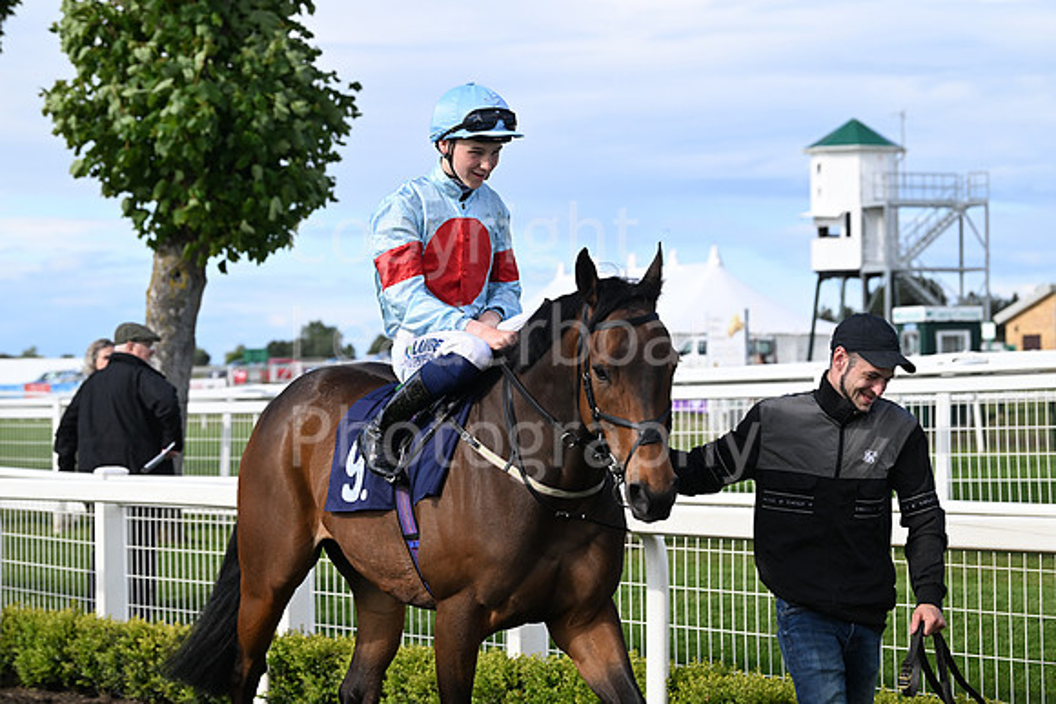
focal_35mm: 102
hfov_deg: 20.0
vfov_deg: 13.4
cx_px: 528
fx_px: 2993
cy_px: 352
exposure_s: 1/1600
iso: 500
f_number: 5.6
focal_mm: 102
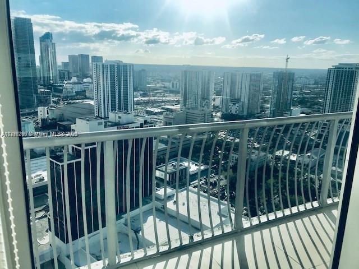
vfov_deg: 49.7
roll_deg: -1.6
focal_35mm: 28
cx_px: 180
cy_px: 134
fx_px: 290
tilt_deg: -12.6
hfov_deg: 63.4
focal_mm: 3.99
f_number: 1.8
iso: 20
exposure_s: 1/2227
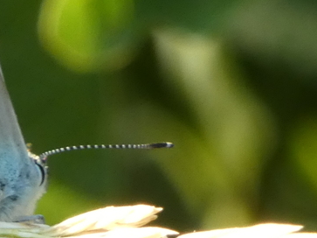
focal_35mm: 1103
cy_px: 80
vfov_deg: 1.3
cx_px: -10
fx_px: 10098
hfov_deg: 1.8
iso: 320
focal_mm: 84
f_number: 5.6
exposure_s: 1/100
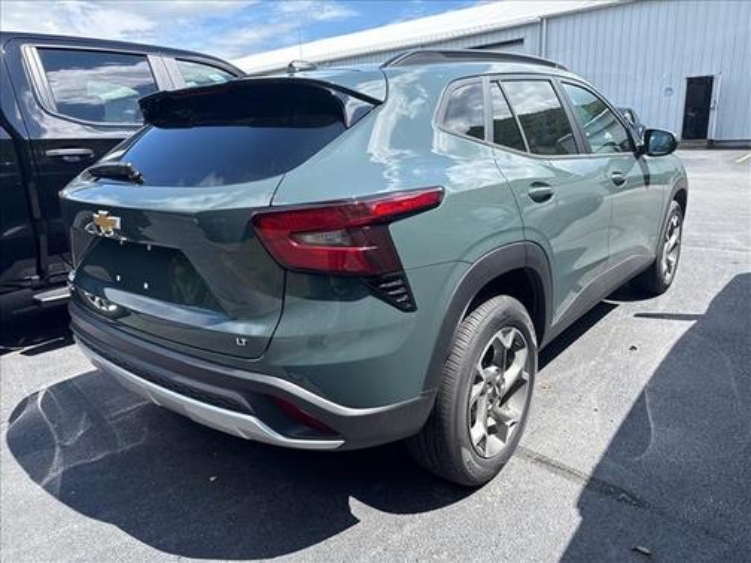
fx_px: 521
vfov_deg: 56.8
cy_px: 282
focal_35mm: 24
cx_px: 376
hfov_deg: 71.6
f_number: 1.78
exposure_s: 1/1522
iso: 80
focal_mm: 6.76
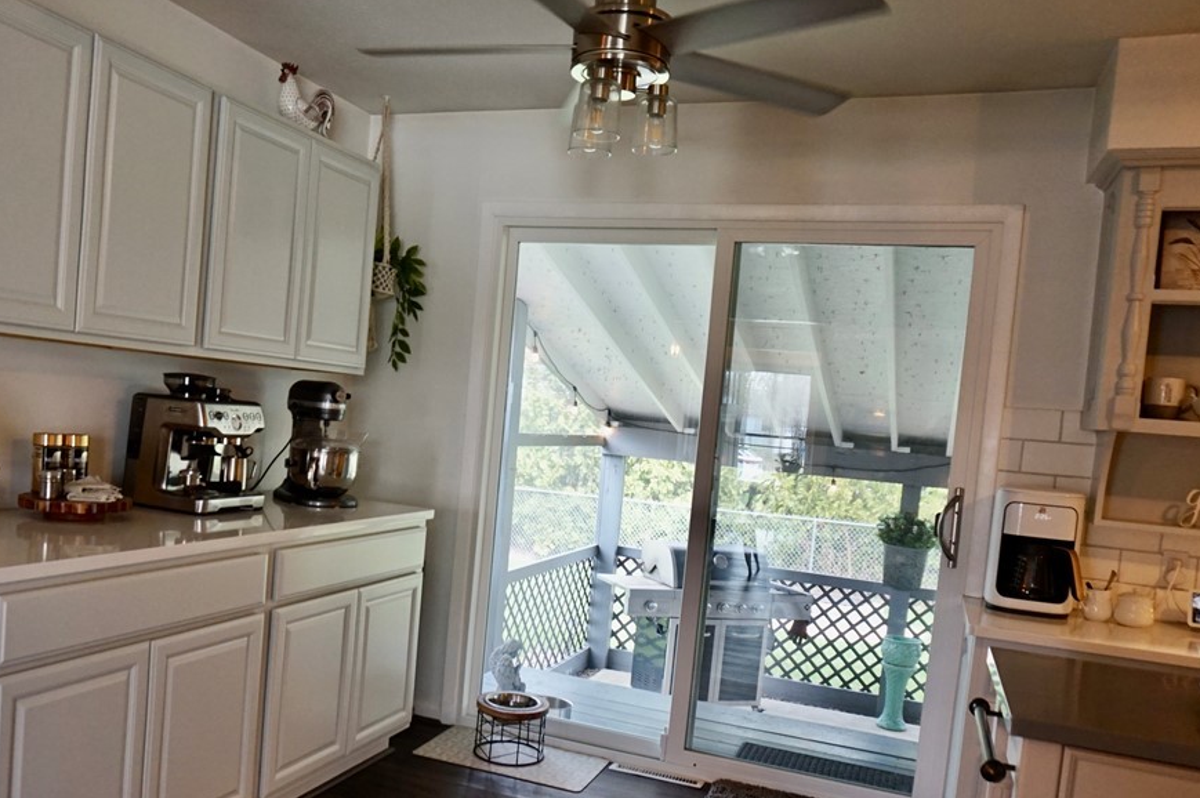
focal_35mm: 30
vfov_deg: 43.4
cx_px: 500
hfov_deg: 61.6
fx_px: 999
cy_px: 460
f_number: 4
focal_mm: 16
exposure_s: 1/60
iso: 500
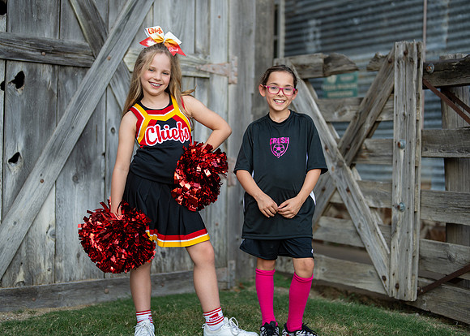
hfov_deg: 34.9
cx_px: 242
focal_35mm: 56
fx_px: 748
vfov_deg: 25.3
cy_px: 159
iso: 125
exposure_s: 1/2000
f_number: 1.2
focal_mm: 50
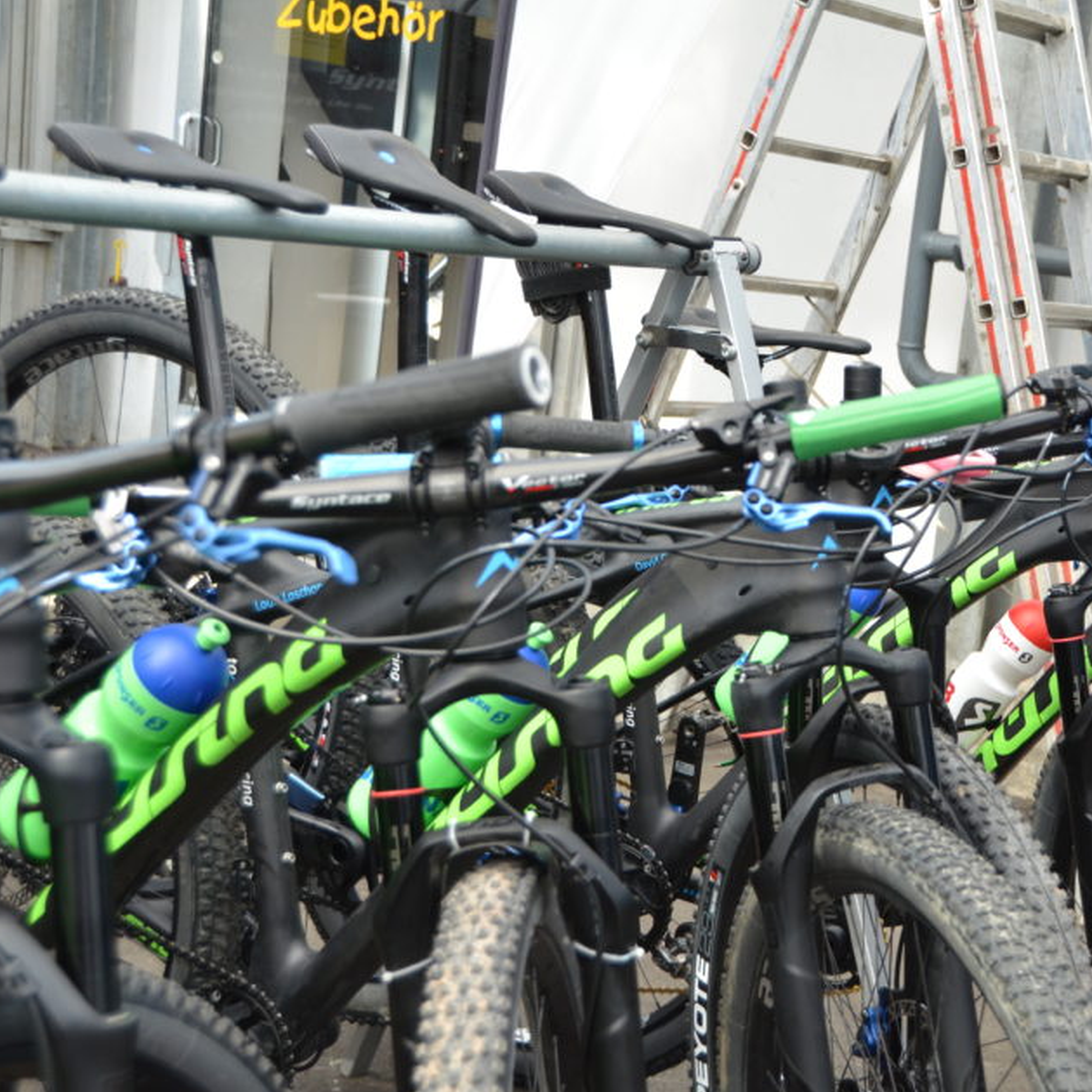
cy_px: 550
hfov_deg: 25.8
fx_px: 2356
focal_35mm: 66
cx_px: 818
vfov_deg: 26.1
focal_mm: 34
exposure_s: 1/100
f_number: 5.6
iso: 400
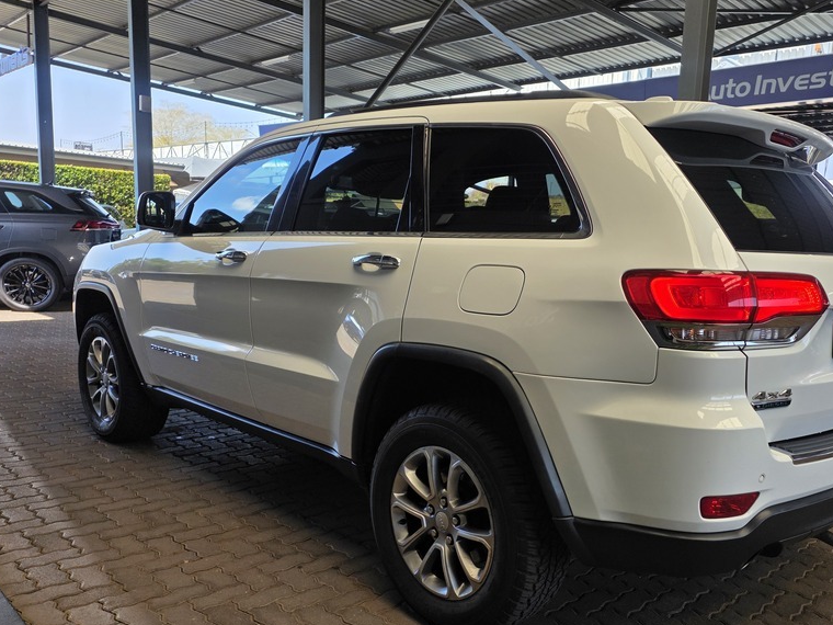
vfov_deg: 45.3
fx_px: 746
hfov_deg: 57.7
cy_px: 357
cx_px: 513
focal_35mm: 31
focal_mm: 6.25
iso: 25
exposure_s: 1/359
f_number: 1.7
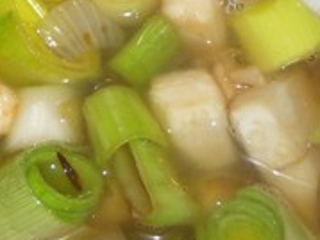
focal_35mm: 129
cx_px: 45
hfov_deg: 15.2
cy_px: -134
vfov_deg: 11.0
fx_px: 1192
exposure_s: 1/30
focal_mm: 6
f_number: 3.7
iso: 100
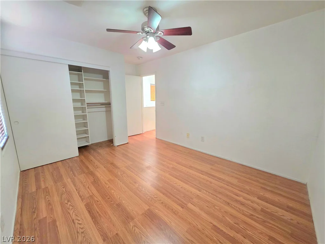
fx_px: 122
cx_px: 162
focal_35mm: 13
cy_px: 122
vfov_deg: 89.9
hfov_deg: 106.2
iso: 500
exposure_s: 1/60.2
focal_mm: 2.2
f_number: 1.9
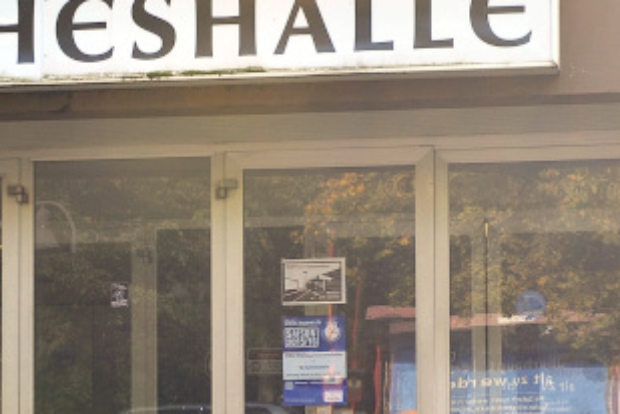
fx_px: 2308
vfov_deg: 10.2
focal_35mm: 134
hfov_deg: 15.2
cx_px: 88
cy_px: 226
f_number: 8
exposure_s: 1/125
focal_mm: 44
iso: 200
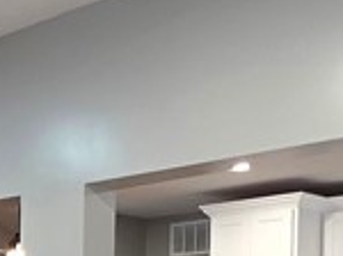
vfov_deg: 14.9
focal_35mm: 89
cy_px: 427
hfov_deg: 21.1
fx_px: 880
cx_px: -16
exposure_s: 1/120
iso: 250
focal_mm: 2.2
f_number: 1.9
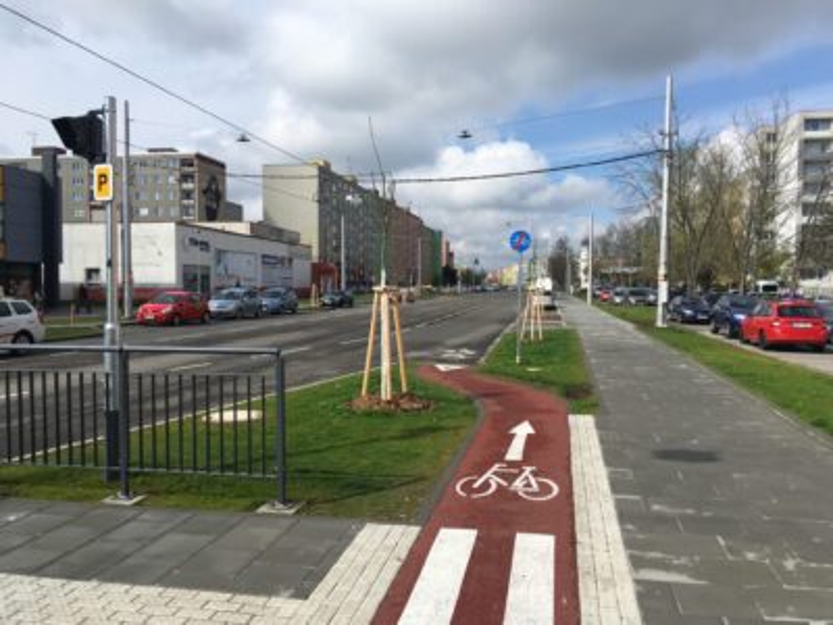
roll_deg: -0.2
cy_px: 312
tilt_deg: -3.1
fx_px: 698
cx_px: 416
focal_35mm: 29
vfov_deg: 48.2
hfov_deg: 61.7
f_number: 2.2
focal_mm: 4.15
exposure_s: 1/2262
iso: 25
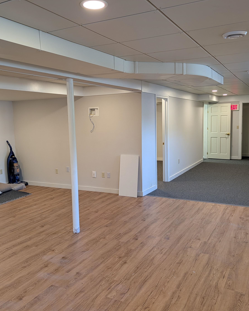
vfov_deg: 55.7
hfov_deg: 45.7
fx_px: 295
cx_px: 109
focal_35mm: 32
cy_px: 159
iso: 50
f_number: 1.68
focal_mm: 6.9
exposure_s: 1/40
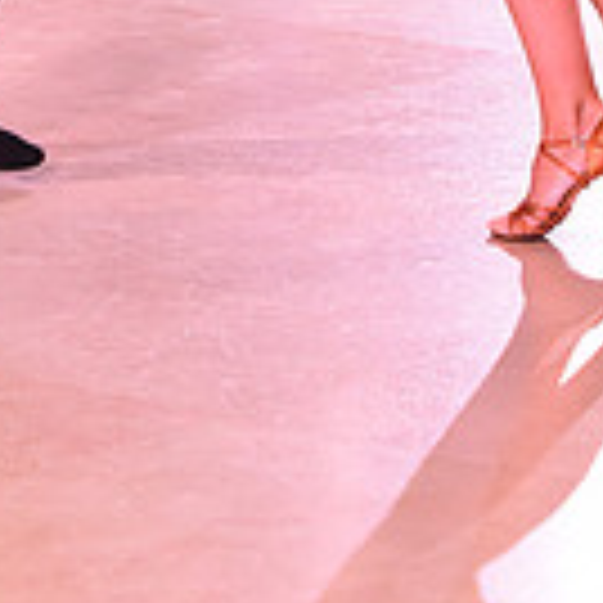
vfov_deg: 6.0
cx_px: 119
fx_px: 5676
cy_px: -482
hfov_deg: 6.1
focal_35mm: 288
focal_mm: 78
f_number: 5.6
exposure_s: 1/250
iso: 2500
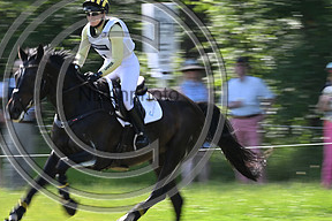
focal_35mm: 764
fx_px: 7045
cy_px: 79
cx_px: 96
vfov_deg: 1.8
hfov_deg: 2.7
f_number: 11
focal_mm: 380
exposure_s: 1/80
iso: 200
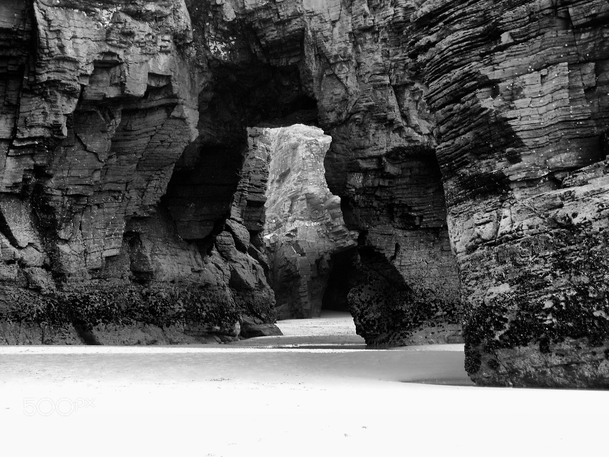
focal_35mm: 75
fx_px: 1319
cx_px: 304
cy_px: 228
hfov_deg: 26.0
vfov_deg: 19.6
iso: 100
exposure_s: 1/50
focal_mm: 19.4
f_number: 3.2
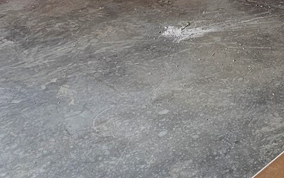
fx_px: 457
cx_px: 266
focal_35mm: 59
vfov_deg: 17.3
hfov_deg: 32.5
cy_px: -156
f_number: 2.2
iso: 64
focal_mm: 2.2
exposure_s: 1/359
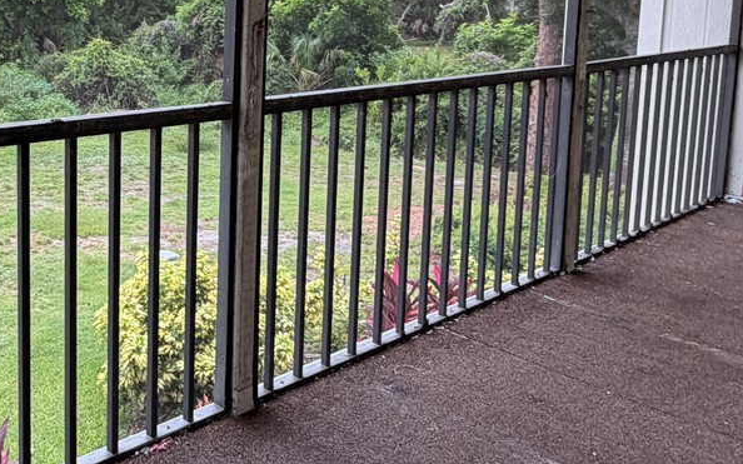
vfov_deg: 31.0
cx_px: 124
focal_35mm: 40
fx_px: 810
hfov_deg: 46.1
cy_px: 75
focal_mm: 2.22
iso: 64
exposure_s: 1/121
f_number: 2.2
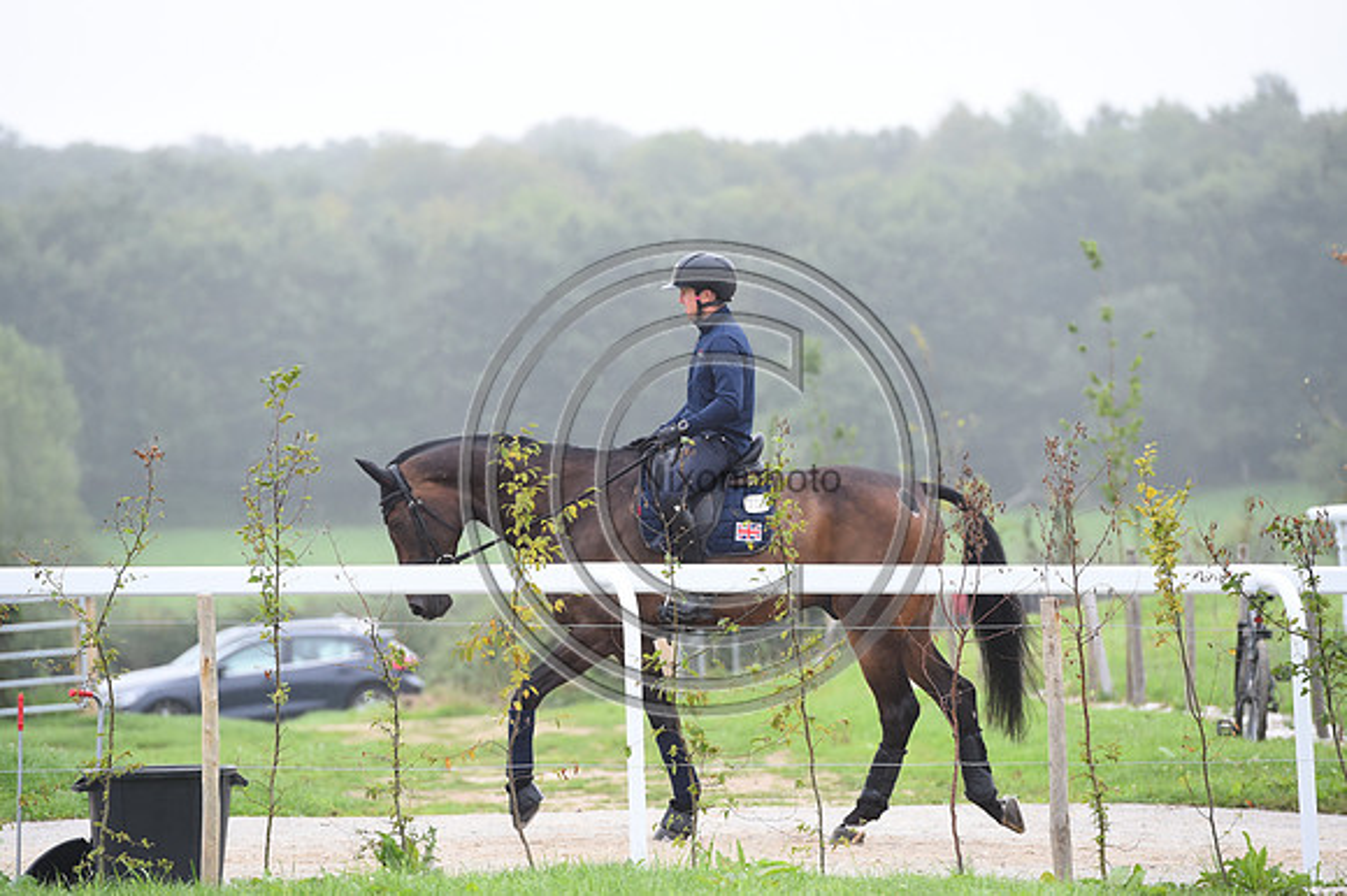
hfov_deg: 10.3
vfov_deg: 6.9
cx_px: 674
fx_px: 7479
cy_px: 448
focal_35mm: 200
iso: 1250
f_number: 5
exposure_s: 1/800
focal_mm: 200
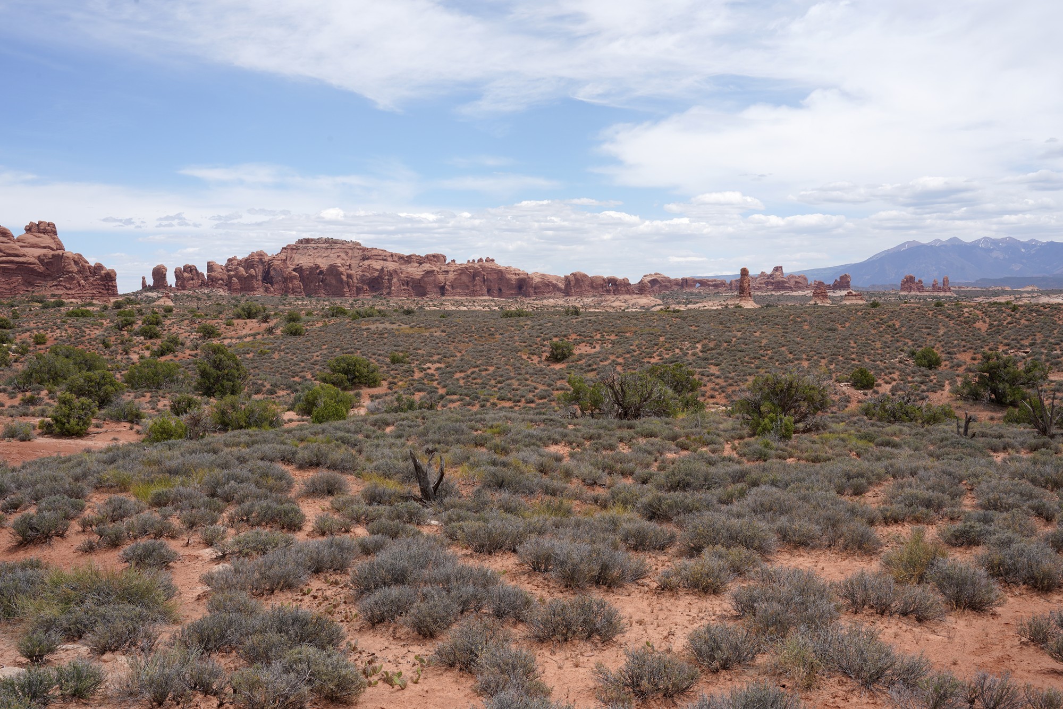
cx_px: 532
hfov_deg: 48.5
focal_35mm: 40
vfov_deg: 33.4
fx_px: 1181
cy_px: 354
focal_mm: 40
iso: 100
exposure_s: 1/100
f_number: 16
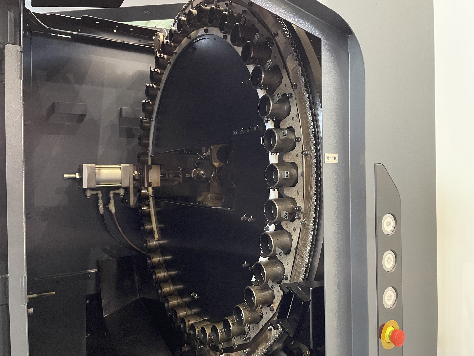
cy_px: 178
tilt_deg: +0.5
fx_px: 356
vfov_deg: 53.1
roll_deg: +1.1
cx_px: 237
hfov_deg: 67.3
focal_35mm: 26
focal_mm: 4.2
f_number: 1.6
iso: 640
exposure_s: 1/32
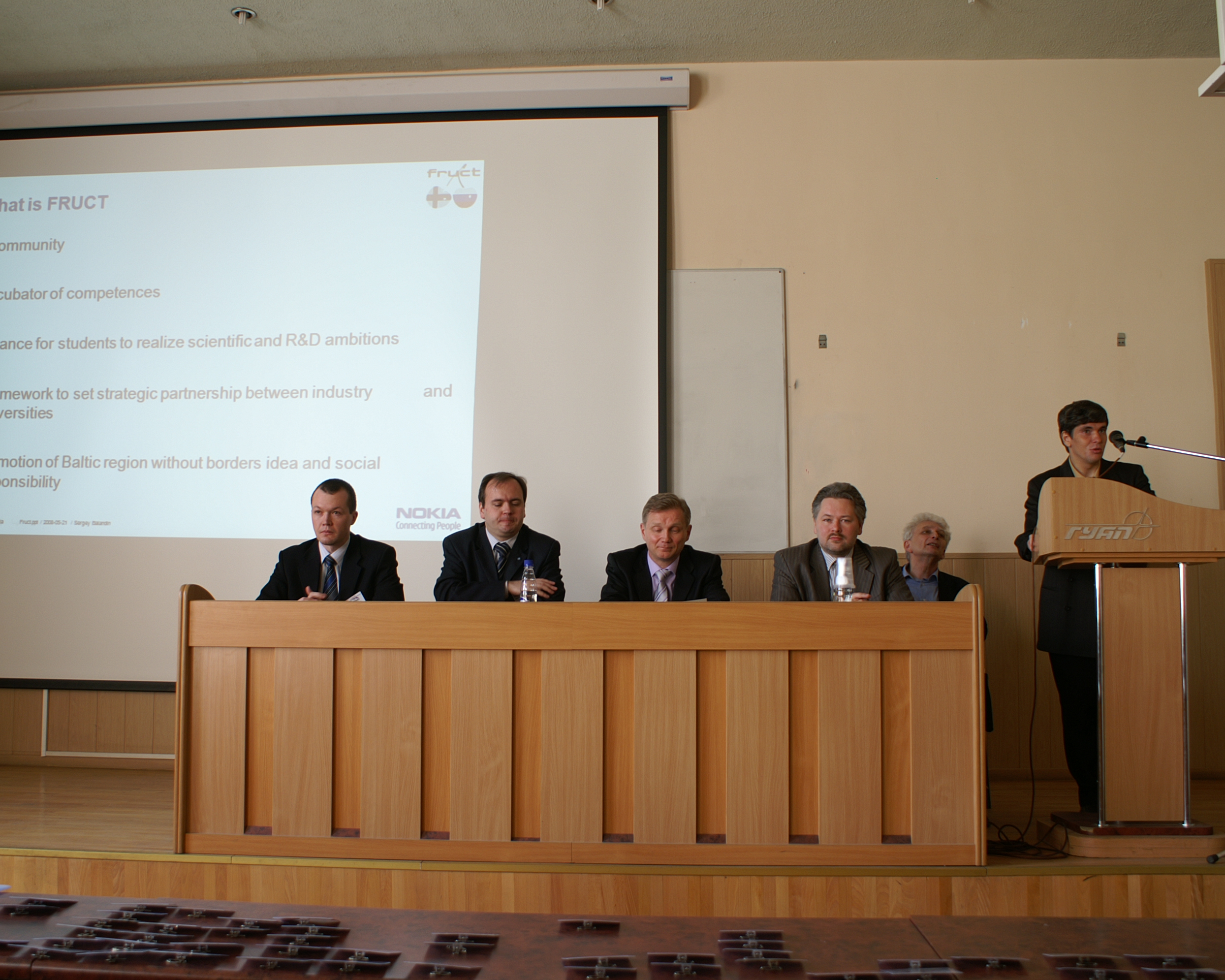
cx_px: 592
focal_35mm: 34
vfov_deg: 43.4
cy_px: 491
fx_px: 1233
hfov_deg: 52.8
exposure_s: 1/30
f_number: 4
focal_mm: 20
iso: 100
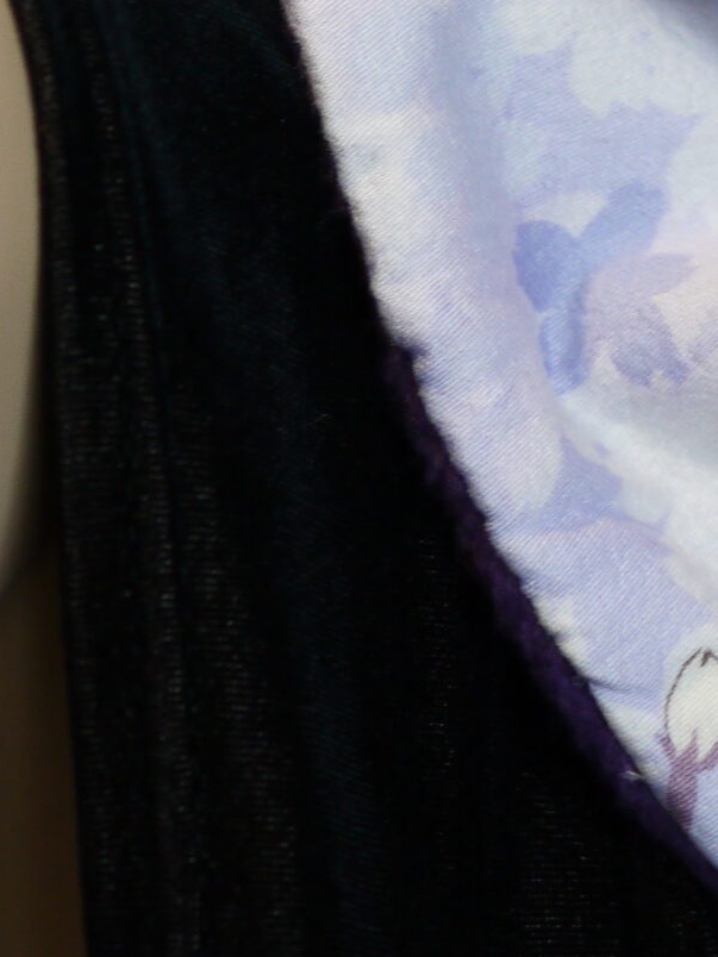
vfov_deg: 10.1
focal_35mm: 191
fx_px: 5282
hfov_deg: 7.7
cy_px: -358
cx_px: 1020
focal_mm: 30
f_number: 2.8
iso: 400
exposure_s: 1/60
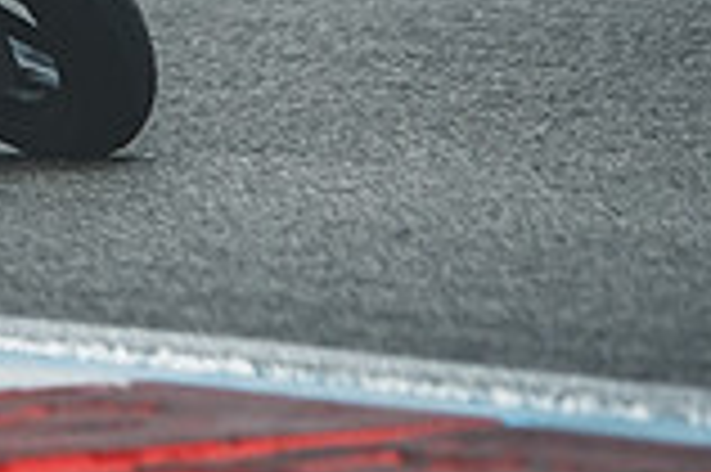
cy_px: -384
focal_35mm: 1103
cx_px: -531
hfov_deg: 1.9
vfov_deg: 1.2
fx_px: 21761
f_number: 2
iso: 1000
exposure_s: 1/3200
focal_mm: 200
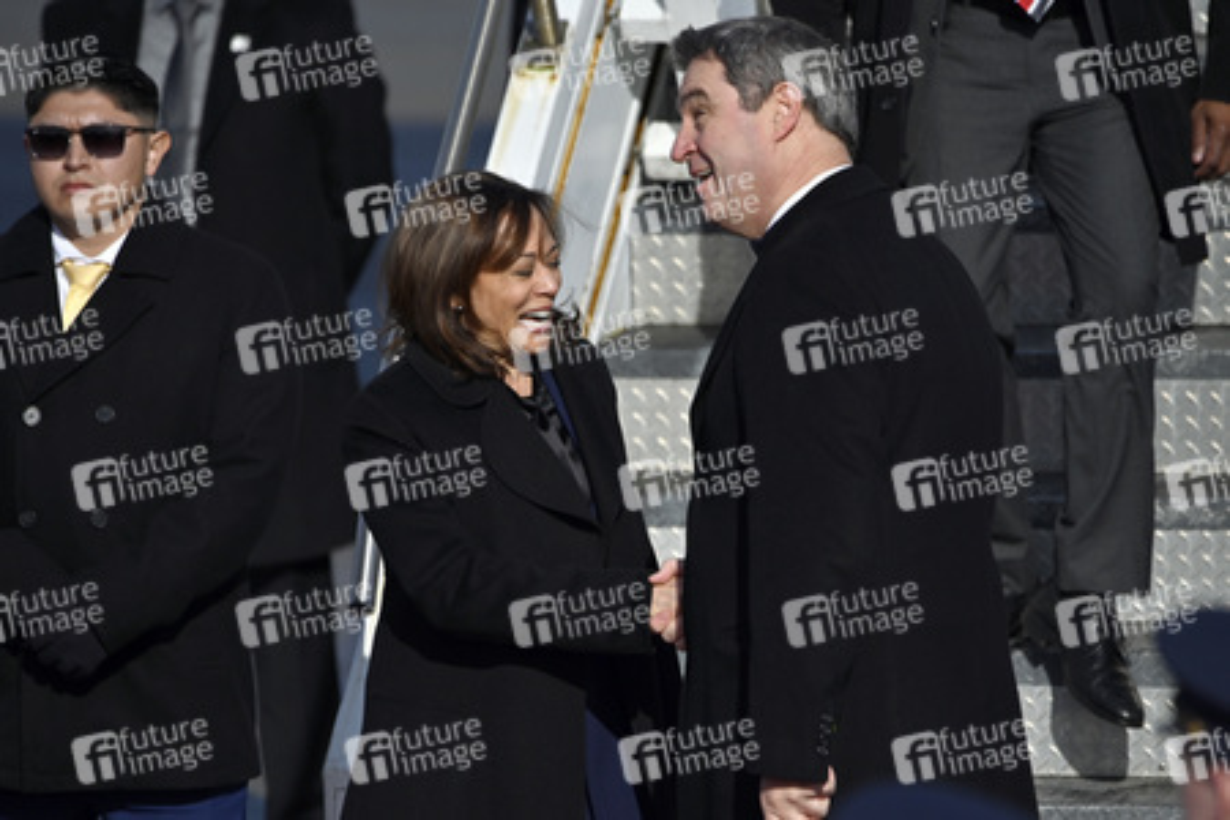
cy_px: 410
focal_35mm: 600
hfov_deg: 3.4
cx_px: 615
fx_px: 20498
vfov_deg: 2.3
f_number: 6.3
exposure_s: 1/3200
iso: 160
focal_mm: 600
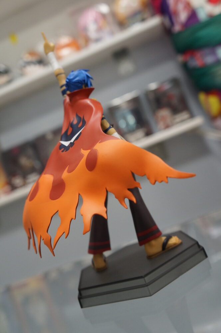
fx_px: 346
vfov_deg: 51.3
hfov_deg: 35.4
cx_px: 110
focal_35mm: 38
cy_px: 166
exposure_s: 1/60
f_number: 4
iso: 1000
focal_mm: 25
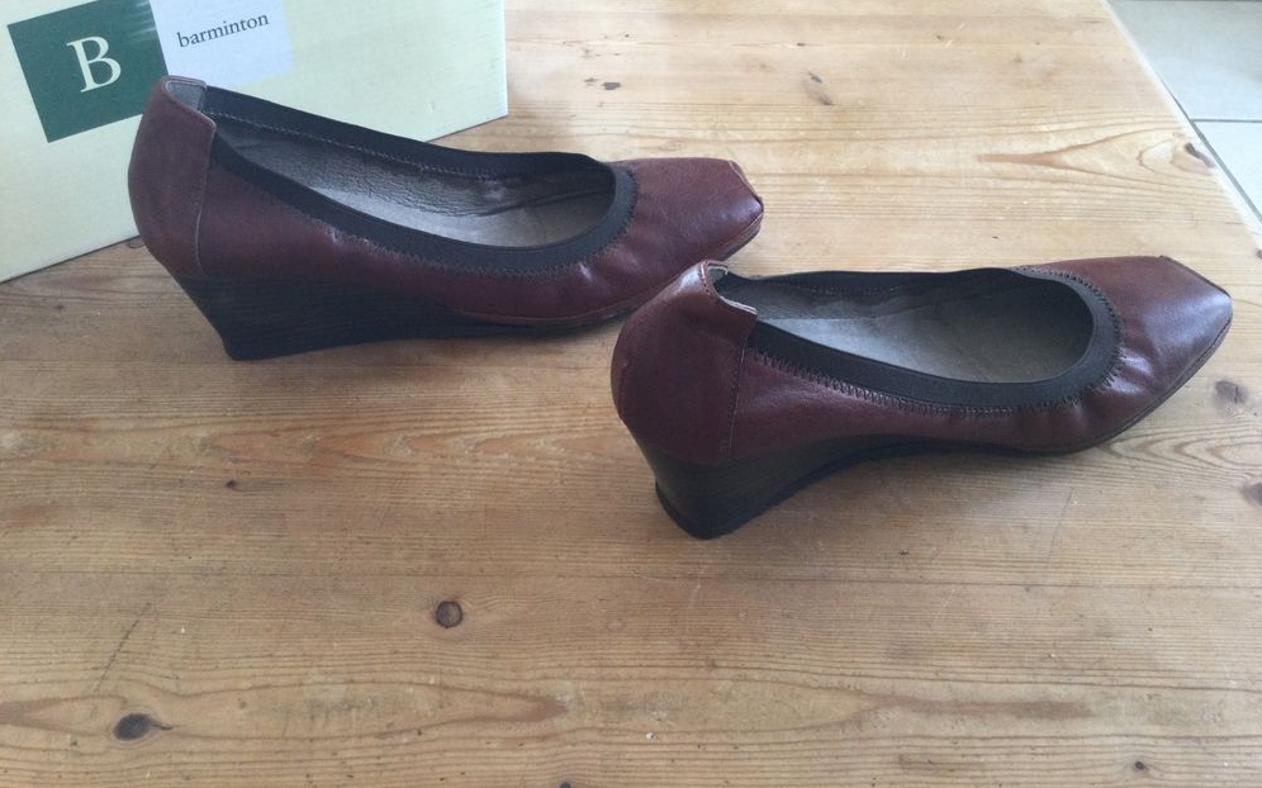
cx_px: 632
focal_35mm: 33
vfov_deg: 38.2
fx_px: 1135
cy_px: 334
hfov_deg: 58.2
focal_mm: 3.3
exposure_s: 1/33
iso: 50
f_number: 2.4
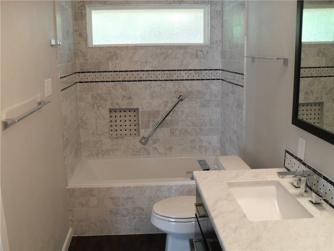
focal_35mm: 35
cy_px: 126
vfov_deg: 40.7
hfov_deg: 52.6
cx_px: 167
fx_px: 338
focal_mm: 6.2
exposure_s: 1/30
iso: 200
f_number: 2.8
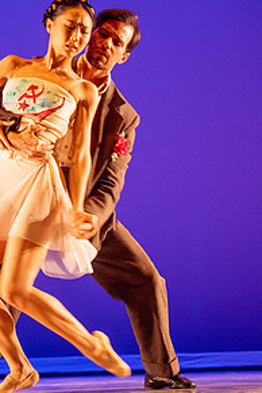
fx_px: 2445
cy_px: 174
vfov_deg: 9.2
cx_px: 82
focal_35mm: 224
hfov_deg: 6.1
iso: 3200
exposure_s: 1/125
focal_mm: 145
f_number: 4
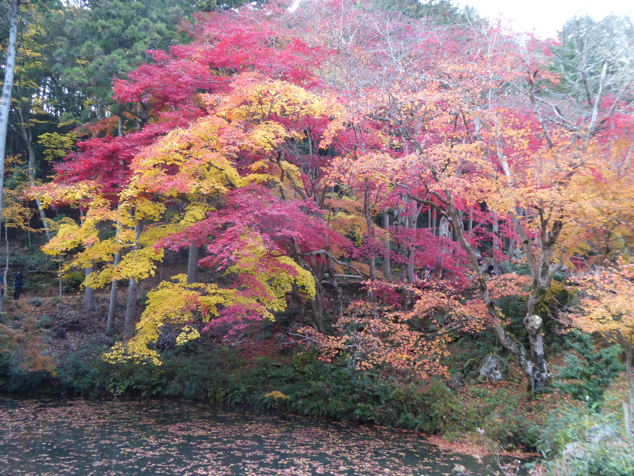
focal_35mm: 34
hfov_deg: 54.0
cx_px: 317
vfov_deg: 41.8
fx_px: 623
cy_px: 238
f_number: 3.6
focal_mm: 5.8
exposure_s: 1/60
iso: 320
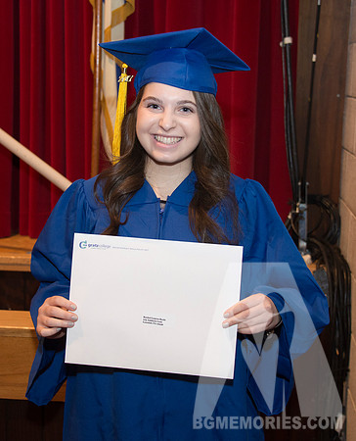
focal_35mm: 70
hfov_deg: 21.8
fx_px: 922
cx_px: 160
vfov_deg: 26.8
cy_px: 219
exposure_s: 1/80
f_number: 4.2
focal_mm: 48
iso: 2000
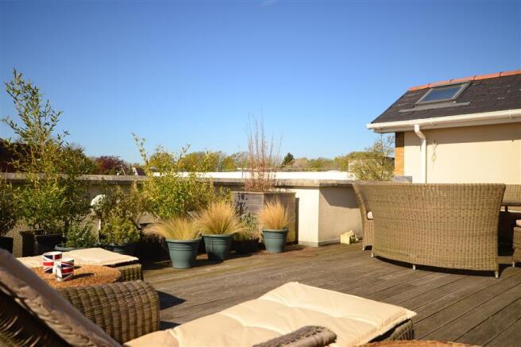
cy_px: 174
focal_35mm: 30
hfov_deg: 61.9
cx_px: 260
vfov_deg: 43.6
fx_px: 434
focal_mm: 20
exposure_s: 1/800
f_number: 6.3
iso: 400
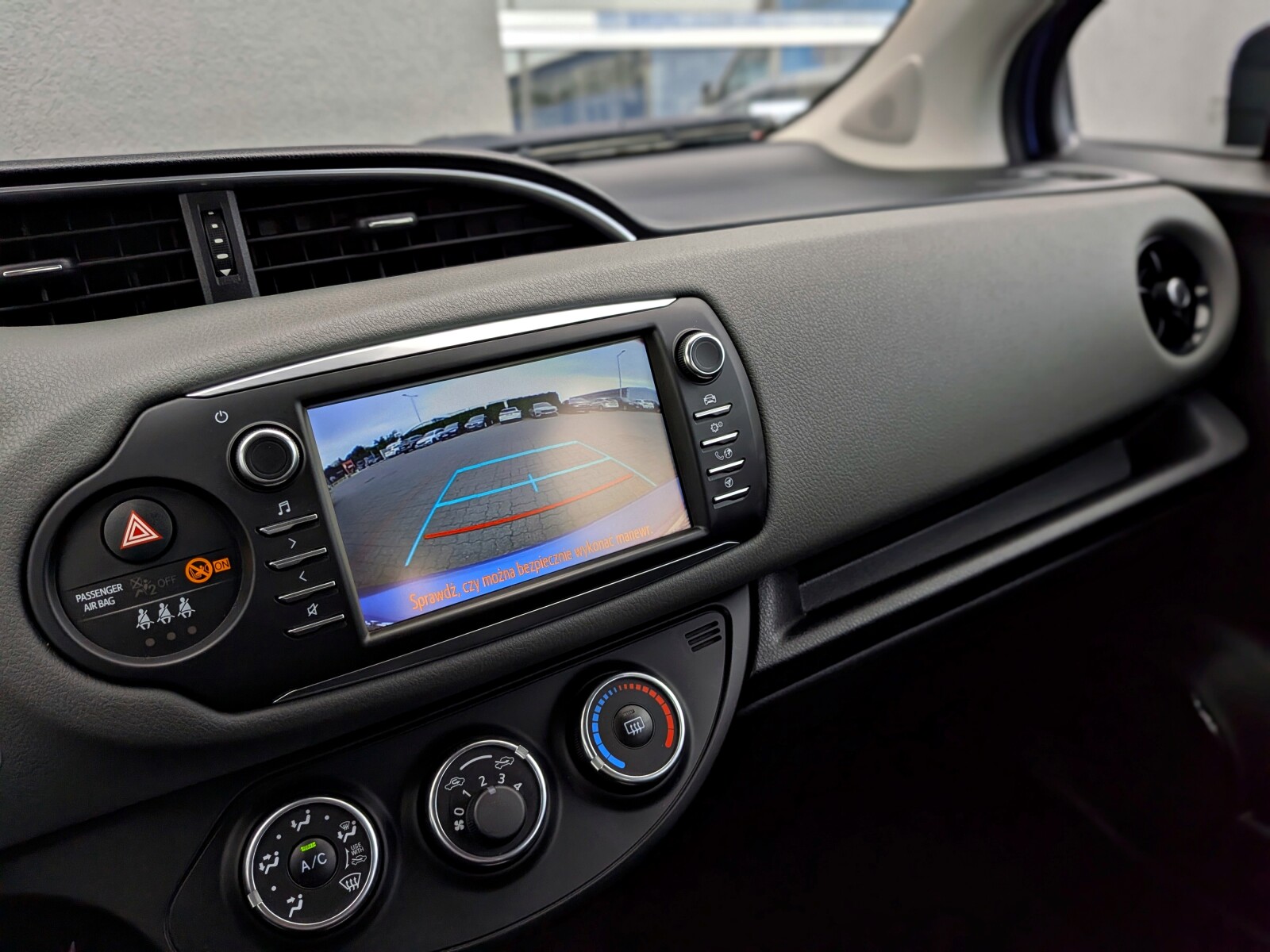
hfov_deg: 71.6
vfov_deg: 56.8
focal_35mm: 24
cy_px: 476
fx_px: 881
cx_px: 635
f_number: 1.7
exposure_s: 1/155
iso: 31
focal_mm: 4.53
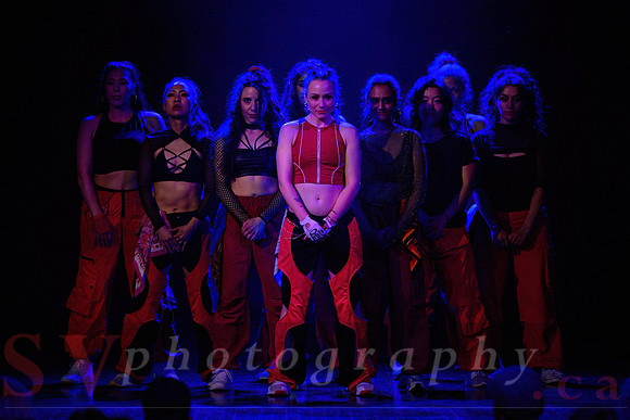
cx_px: 255
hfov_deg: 12.0
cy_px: 189
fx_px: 3007
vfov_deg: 8.0
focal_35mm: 172
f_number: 2.8
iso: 1600
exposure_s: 1/250
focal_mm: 135
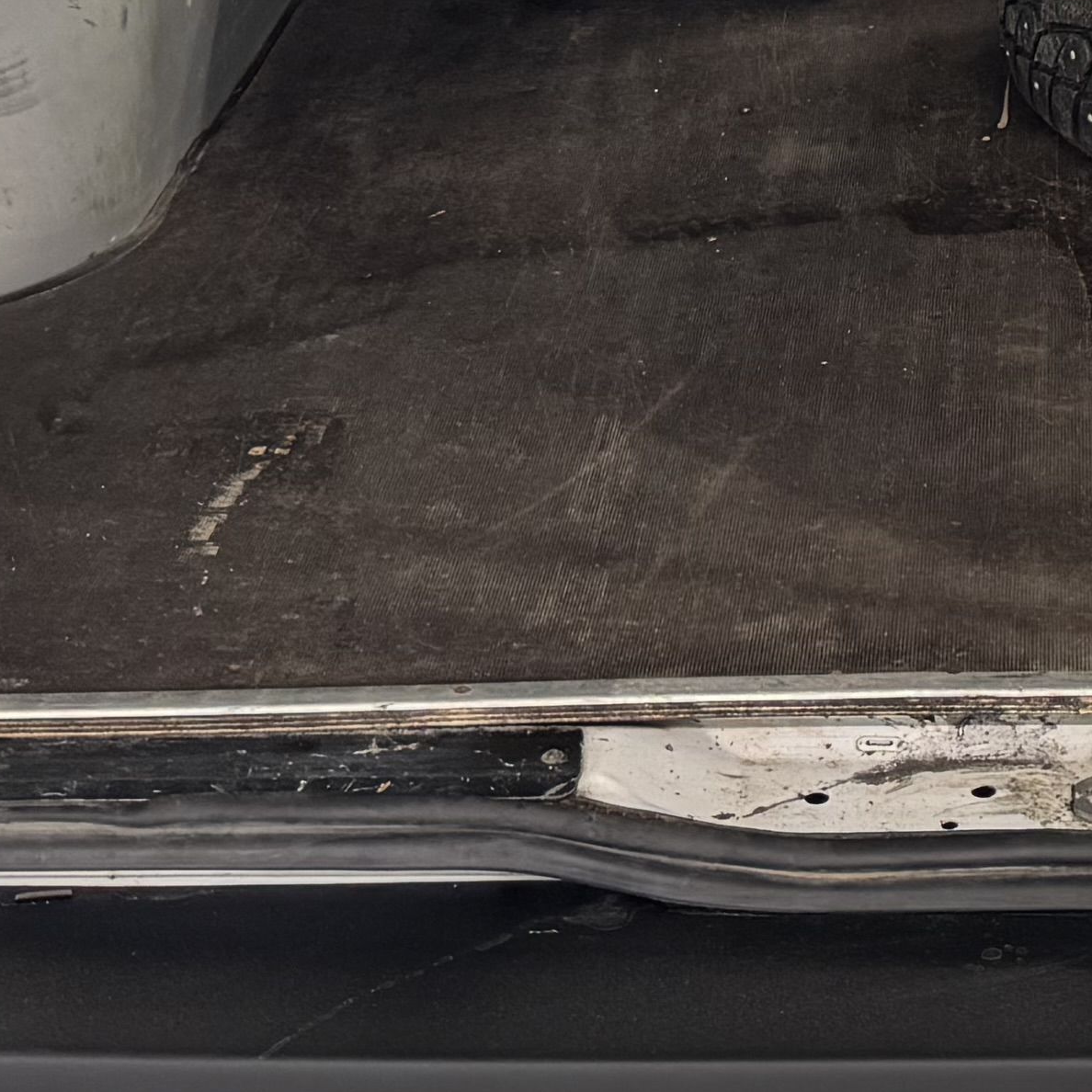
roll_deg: +1.0
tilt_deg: -13.7
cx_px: 1100
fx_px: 3640
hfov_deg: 16.7
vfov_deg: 16.0
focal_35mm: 102
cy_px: -414
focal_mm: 6.76
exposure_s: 1/50
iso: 400
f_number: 1.78
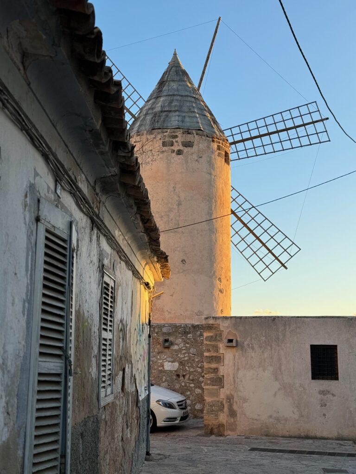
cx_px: 178
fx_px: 658
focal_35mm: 48
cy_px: 237
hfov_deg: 30.3
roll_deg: -0.6
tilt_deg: +9.5
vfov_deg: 39.7
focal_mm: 6.86
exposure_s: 1/1133
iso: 64
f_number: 1.78
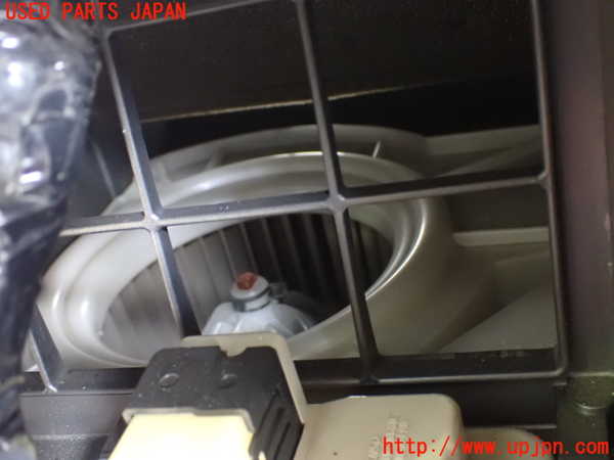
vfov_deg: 32.9
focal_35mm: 44
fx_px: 780
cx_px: 307
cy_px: 230
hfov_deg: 42.9
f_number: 2.9
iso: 1600
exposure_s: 1/13
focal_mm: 7.84
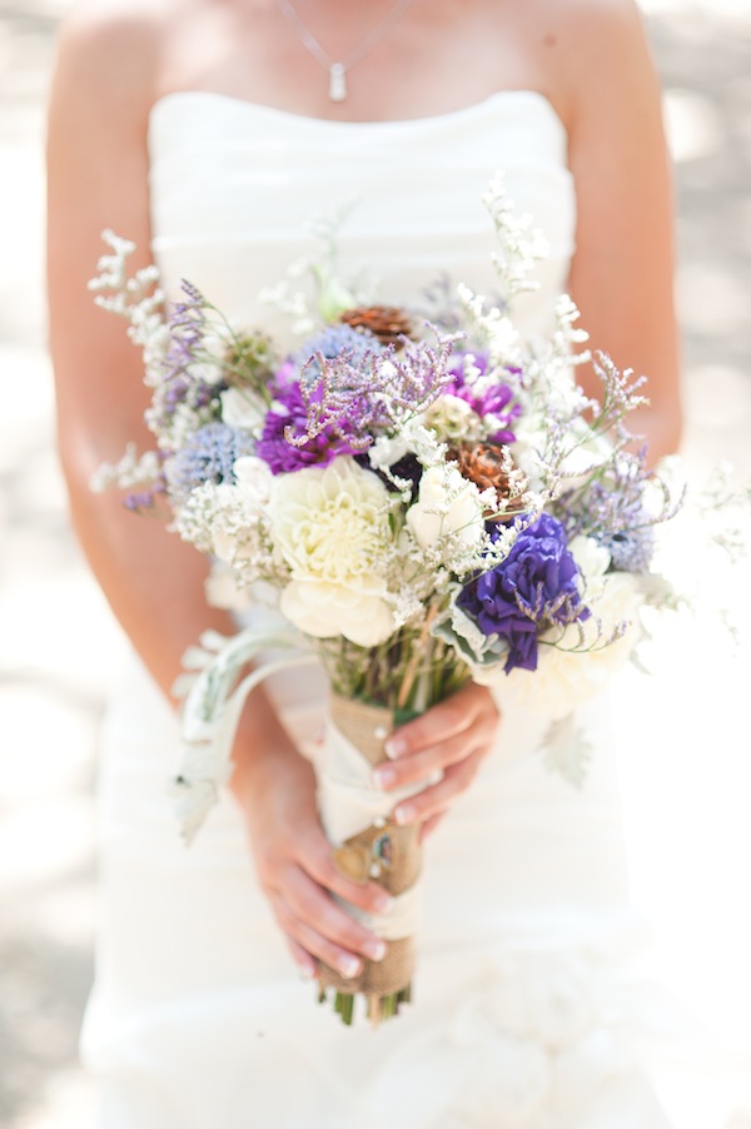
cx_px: 376
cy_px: 564
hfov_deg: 16.0
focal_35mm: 85
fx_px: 2664
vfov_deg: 23.9
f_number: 2.8
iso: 320
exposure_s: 1/320
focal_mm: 85
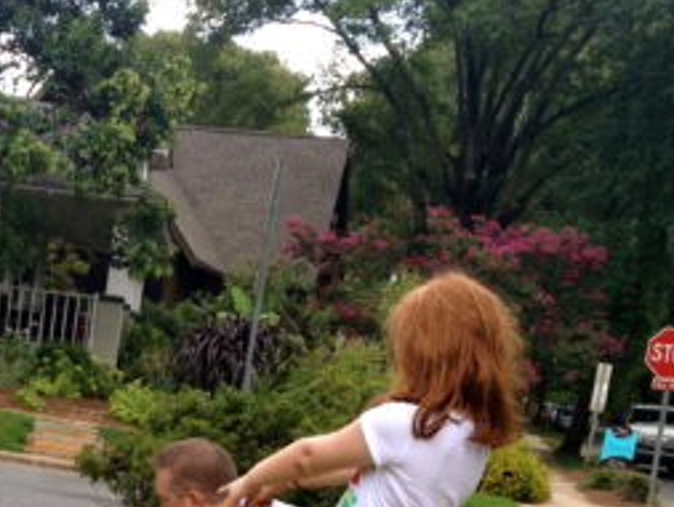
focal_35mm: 83
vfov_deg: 17.3
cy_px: 544
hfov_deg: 23.0
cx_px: 77
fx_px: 1617
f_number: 2.4
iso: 64
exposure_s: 1/412
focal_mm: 4.28
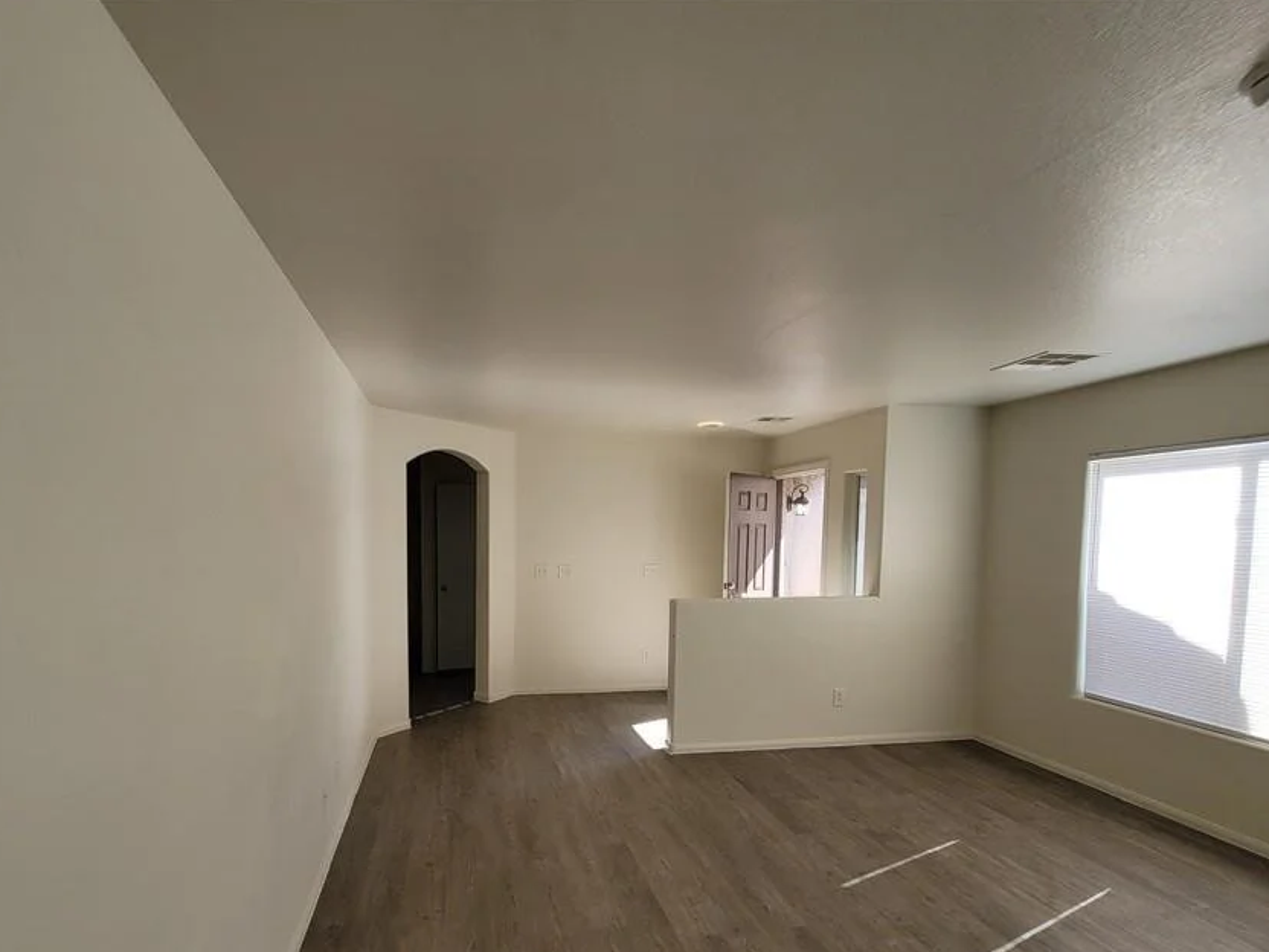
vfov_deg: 77.1
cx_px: 538
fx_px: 587
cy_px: 578
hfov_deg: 93.8
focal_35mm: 16
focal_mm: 2.2
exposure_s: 1/148
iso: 64
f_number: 2.2
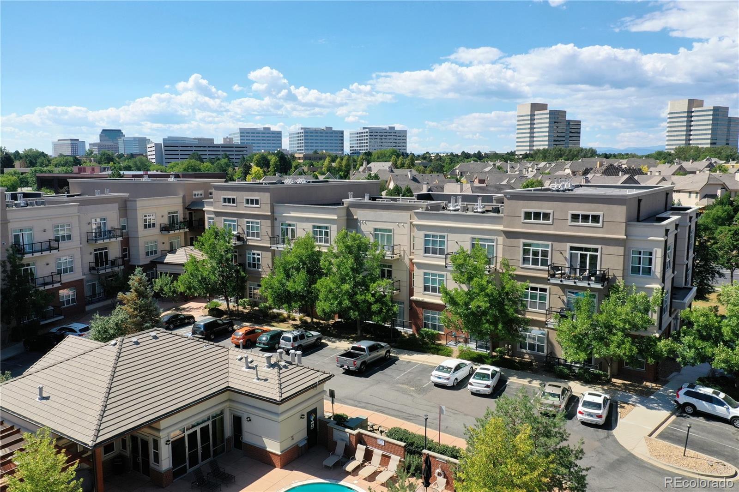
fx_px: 575
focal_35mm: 28
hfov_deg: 65.5
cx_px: 370
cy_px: 246
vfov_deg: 46.4
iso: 100
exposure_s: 1/500
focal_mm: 10.26
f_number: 6.3
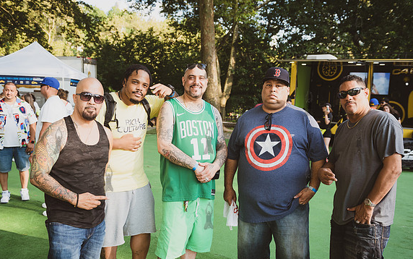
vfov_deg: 36.3
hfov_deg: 55.3
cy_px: 143
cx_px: 198
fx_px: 394
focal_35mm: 35
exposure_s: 1/320
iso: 200
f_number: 4
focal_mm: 31
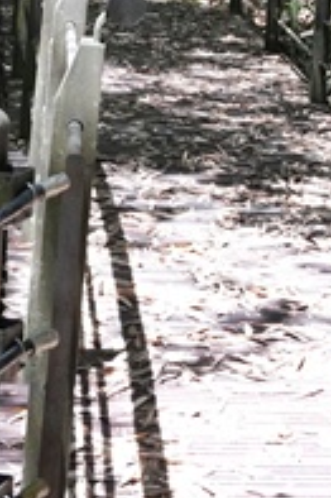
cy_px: -538
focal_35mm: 125
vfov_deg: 13.6
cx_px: 337
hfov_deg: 10.8
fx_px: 1727
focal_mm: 24
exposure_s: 1/200
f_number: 7.1
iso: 1600
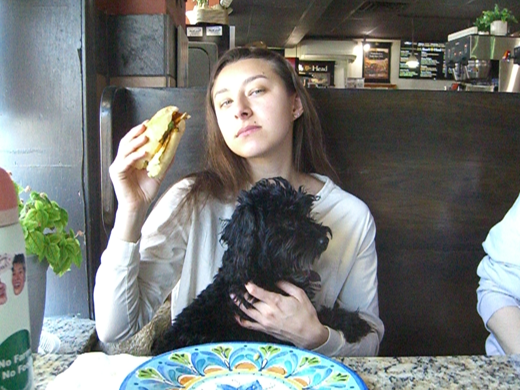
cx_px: 260
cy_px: 195
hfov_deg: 49.0
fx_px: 571
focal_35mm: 38
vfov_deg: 37.7
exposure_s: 1/125
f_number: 2.8
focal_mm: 7.9
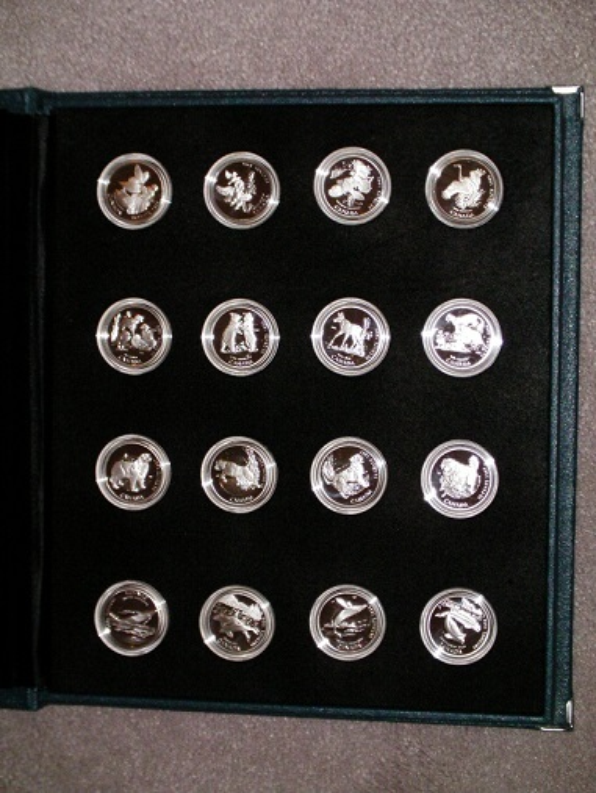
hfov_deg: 16.4
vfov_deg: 21.8
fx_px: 2063
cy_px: 396
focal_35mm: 90
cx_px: 298
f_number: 3.8
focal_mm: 15.1
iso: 400
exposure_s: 1/48
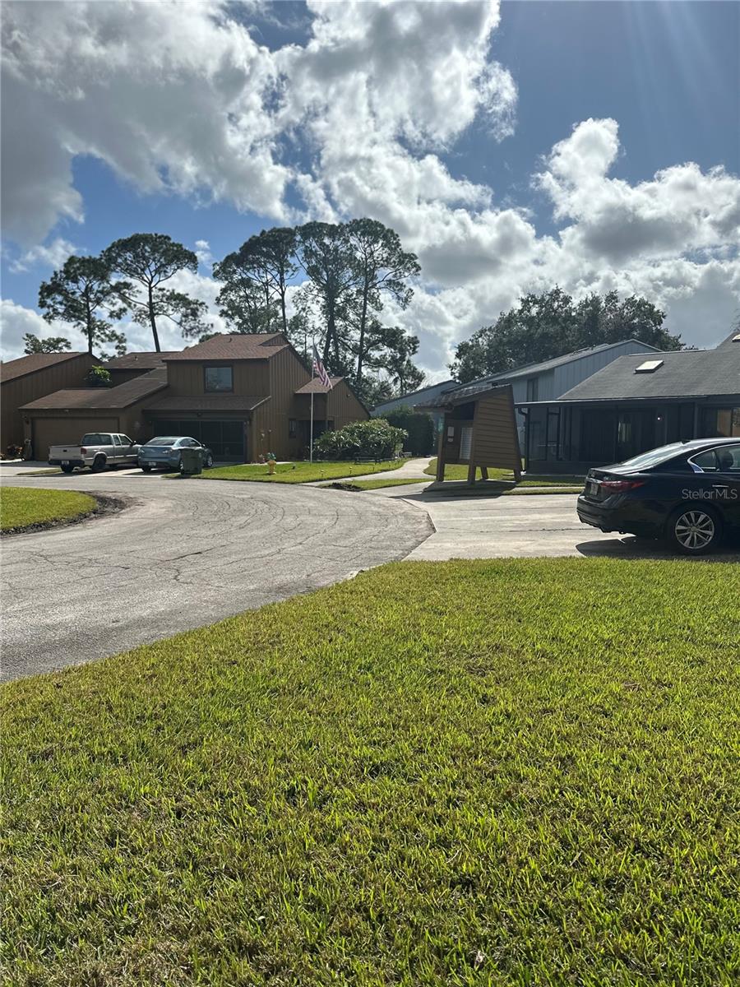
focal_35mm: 24
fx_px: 684
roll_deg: +0.2
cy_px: 494
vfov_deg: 71.6
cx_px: 370
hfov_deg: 56.8
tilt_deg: -5.4
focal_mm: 6.86
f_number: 1.78
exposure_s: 1/10753
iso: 80
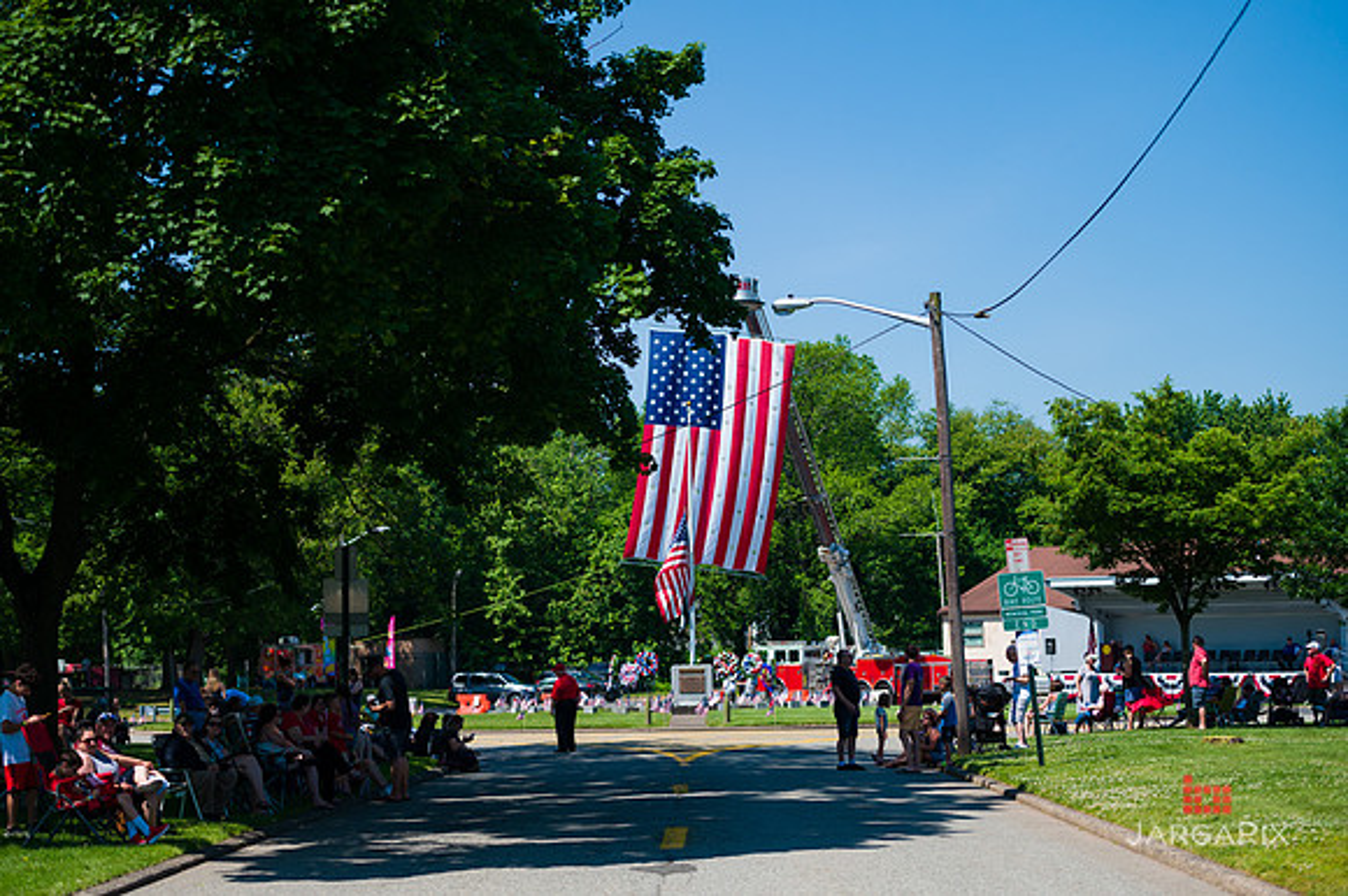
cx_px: 674
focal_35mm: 70
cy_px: 448
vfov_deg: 19.4
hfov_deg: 28.9
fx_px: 2620
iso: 200
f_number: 3.2
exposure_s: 1/4000
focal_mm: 70
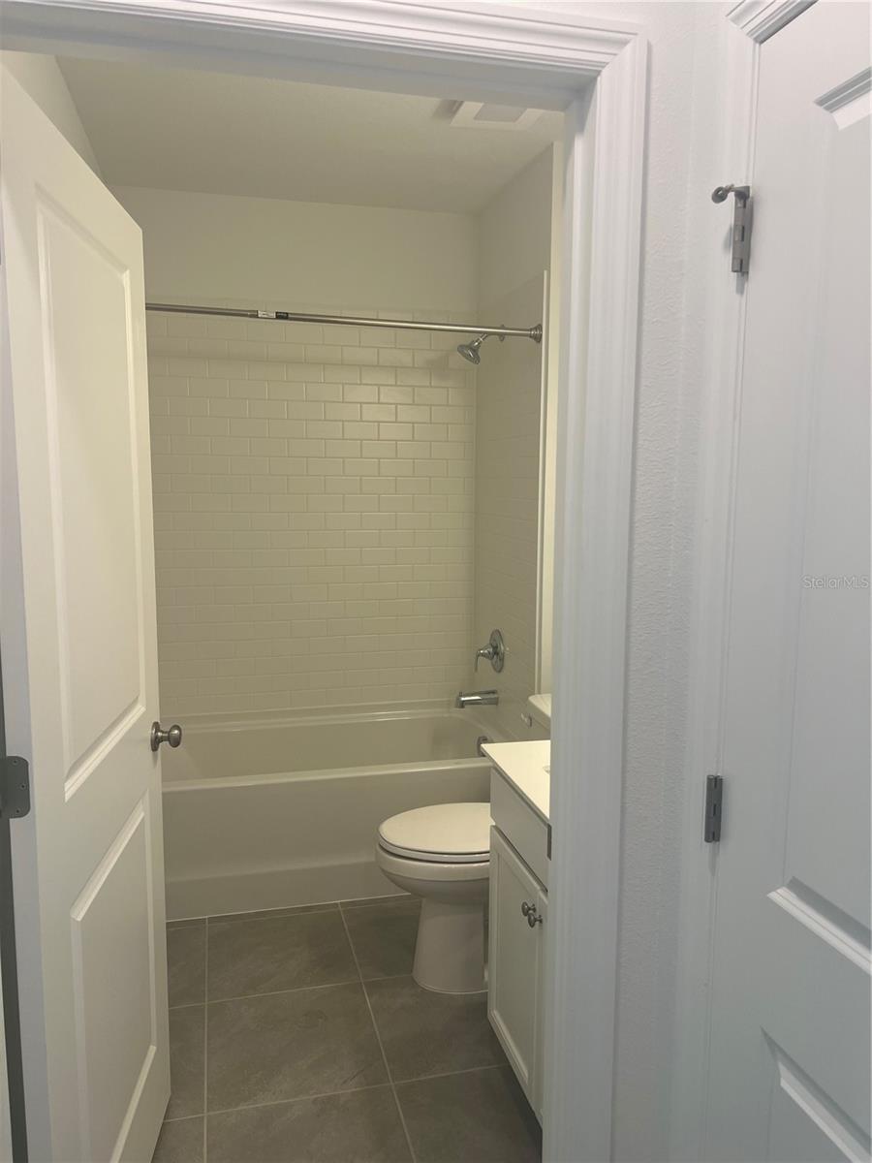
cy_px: 582
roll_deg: +1.2
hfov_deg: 53.1
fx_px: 873
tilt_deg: -5.5
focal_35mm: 26
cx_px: 436
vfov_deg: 67.3
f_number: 1.5
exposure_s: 1/120
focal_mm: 5.7
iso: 50
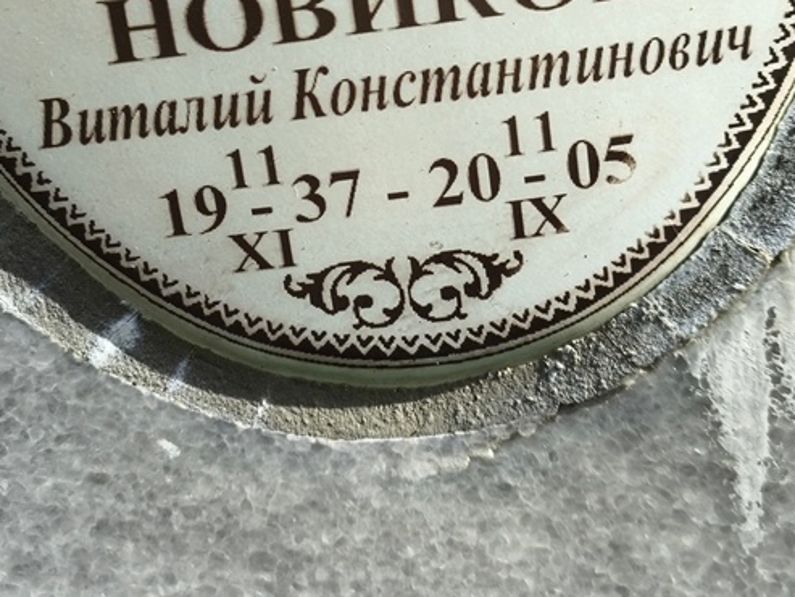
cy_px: 140
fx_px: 1861
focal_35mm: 81
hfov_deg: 24.1
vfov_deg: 18.1
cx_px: 404
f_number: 1.7
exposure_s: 1/438
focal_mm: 4.71
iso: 50
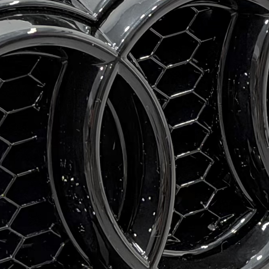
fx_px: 2242
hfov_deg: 6.9
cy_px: 203
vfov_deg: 6.9
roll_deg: -0.6
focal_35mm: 255
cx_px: 182
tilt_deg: -27.2
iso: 64
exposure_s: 1/100
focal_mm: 6.76
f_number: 1.78
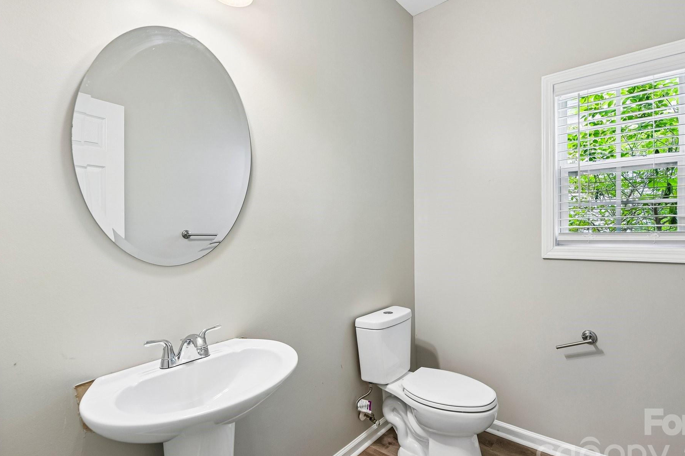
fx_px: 304
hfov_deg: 96.5
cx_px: 375
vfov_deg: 73.7
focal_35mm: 16
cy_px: 223
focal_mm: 14
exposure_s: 1/5
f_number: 8
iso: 200
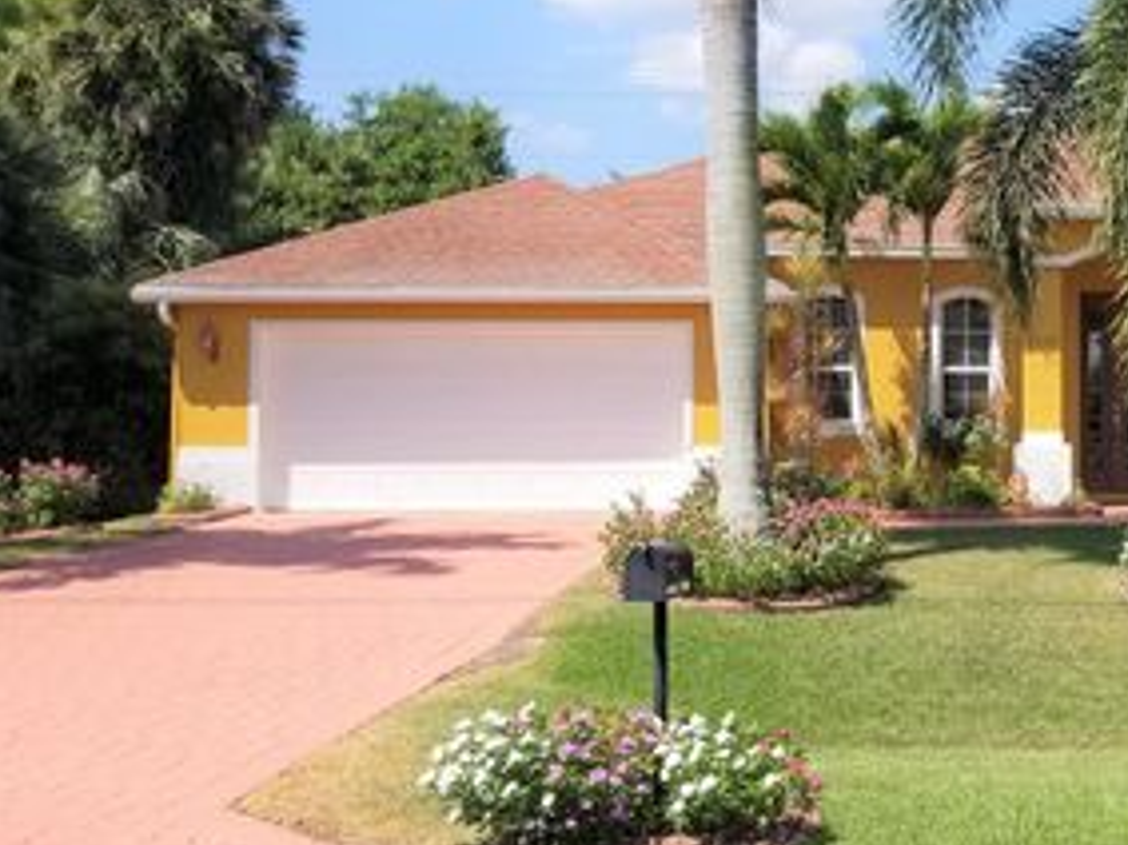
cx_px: 988
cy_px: 393
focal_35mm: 46
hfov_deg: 38.7
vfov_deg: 31.5
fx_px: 1498
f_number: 1.7
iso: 50
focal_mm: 4.3
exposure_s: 1/2525
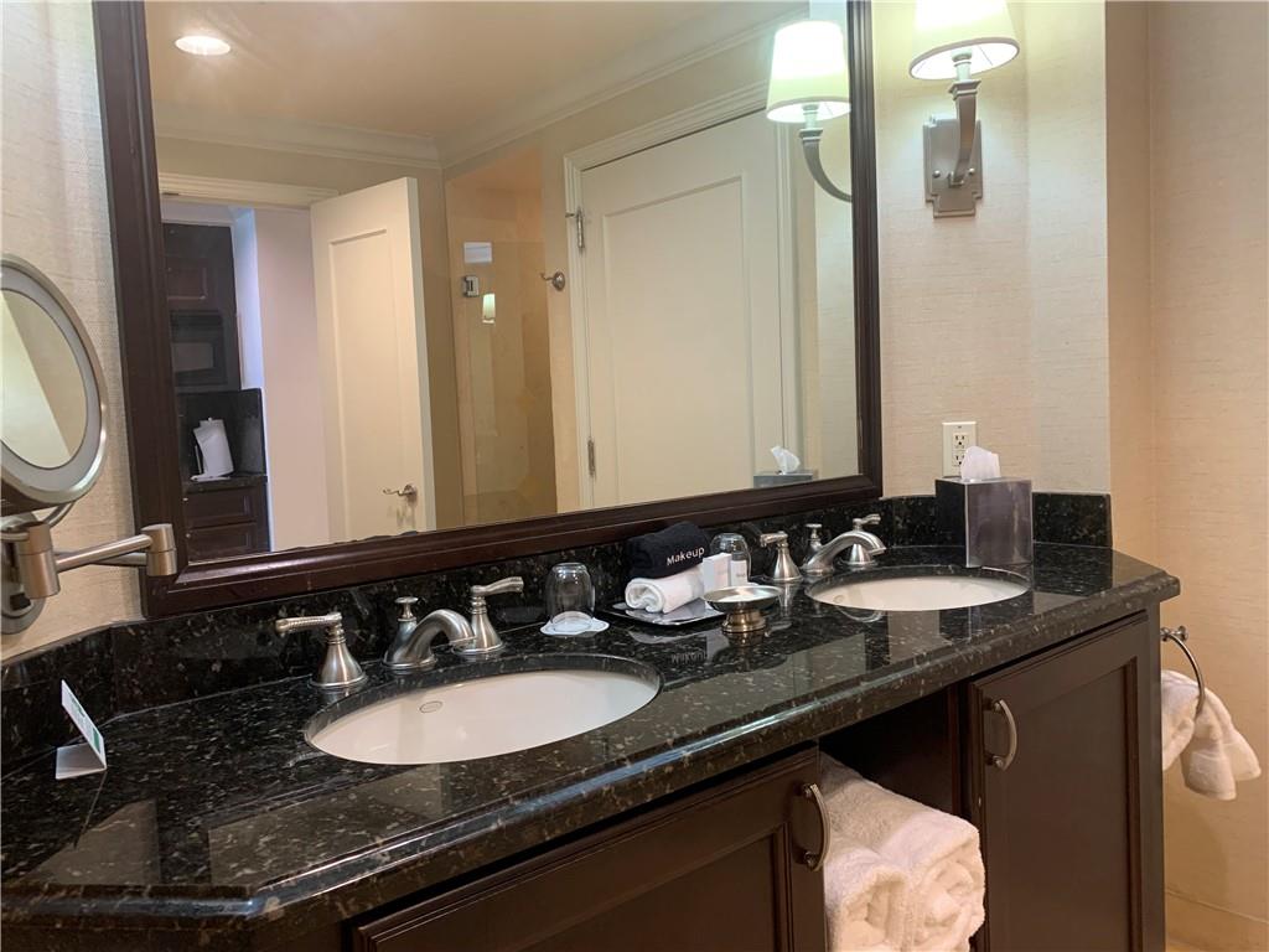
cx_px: 634
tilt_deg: -4.7
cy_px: 476
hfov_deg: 67.3
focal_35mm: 26
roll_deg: +2.2
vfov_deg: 53.1
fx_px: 953
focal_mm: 4.25
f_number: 1.8
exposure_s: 1/60
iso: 200
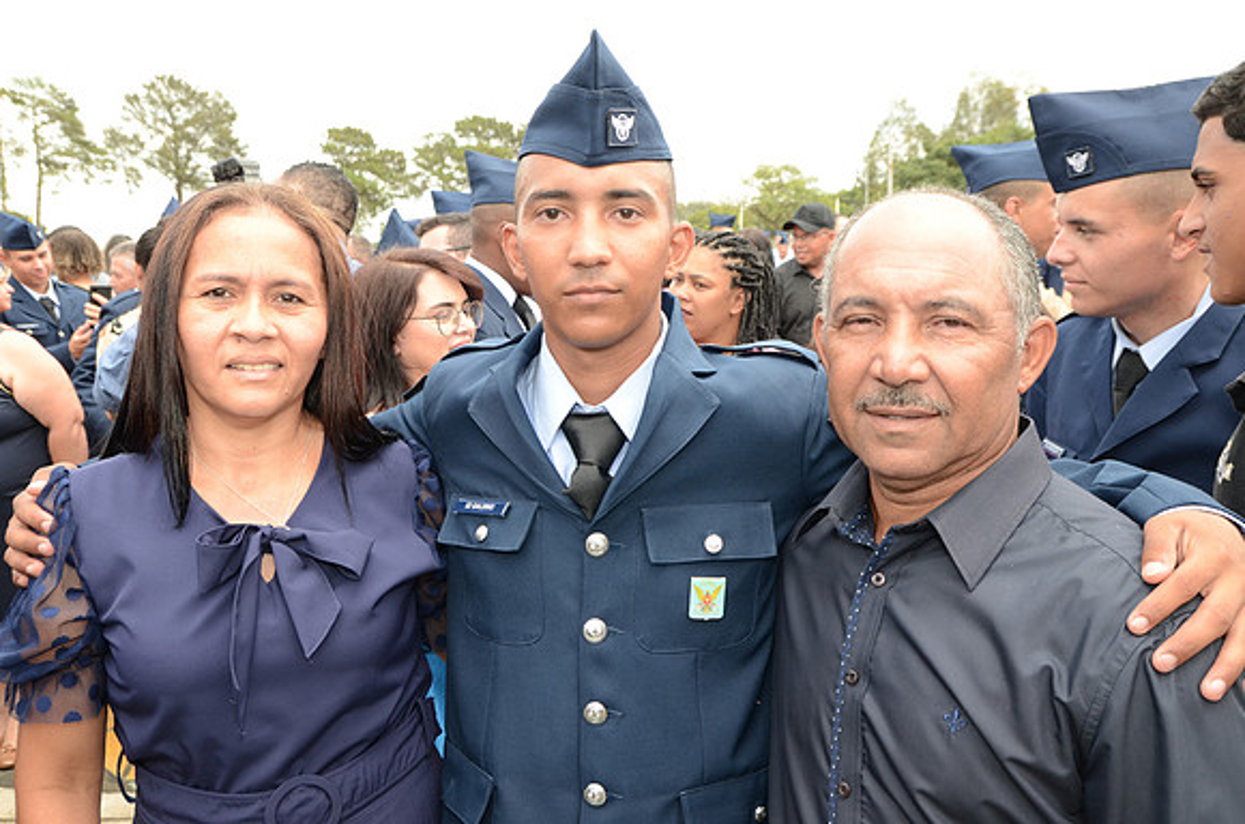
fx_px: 1139
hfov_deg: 57.3
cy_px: 412
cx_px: 622
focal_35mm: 33
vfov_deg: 39.8
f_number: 6.3
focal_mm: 22
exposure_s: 1/250
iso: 320
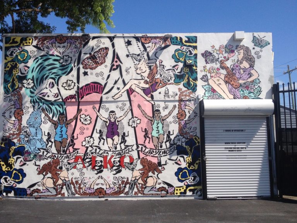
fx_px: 300
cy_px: 112
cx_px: 148
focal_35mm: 35
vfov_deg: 40.7
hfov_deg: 52.6
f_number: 2.4
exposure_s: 1/2208
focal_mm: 4.28
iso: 50
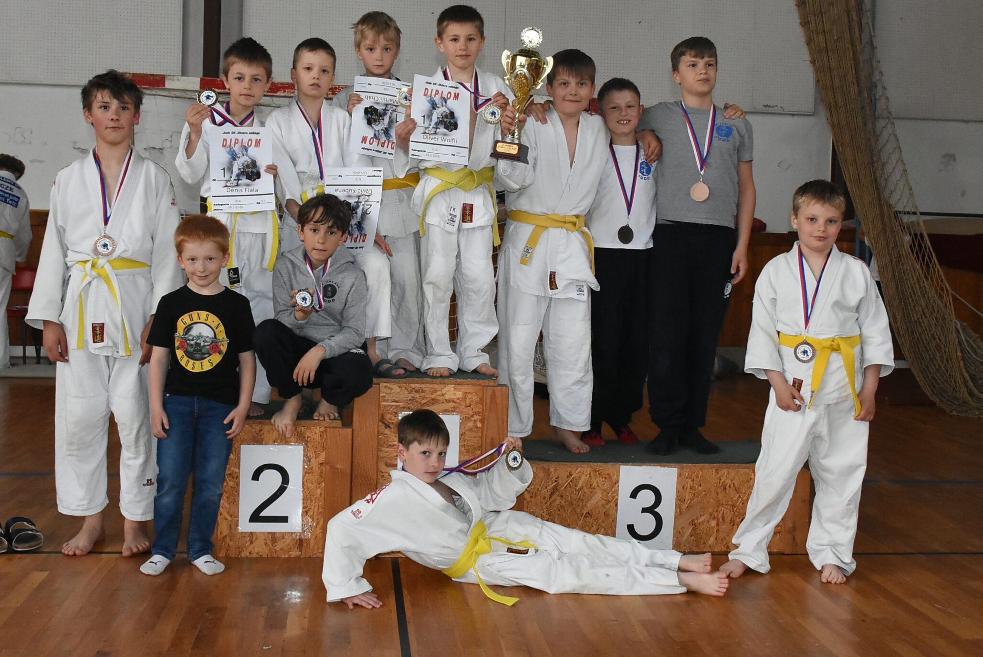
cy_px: 259
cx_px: 471
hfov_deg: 47.4
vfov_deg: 32.6
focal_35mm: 41
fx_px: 1120
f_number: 6.3
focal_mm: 22
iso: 4000
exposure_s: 1/250
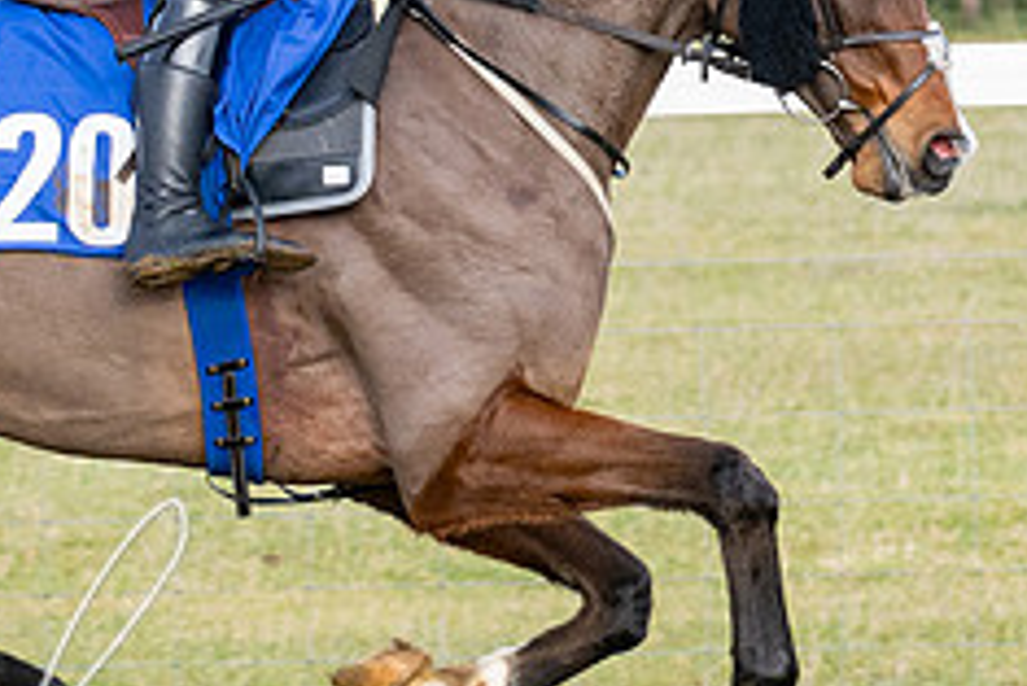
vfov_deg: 2.4
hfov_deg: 3.6
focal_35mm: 568
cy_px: 358
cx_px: 363
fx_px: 16213
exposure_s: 1/800
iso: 400
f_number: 5
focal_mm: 103
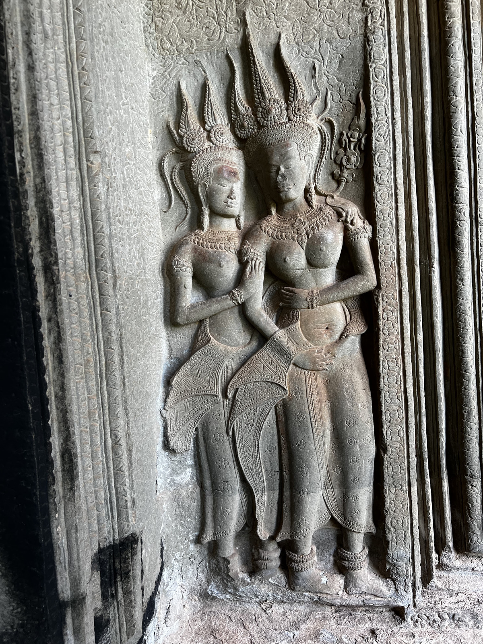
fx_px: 484
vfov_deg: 67.3
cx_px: 242
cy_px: 322
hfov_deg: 53.1
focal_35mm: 26
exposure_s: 1/121
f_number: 1.5
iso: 100
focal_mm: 5.7
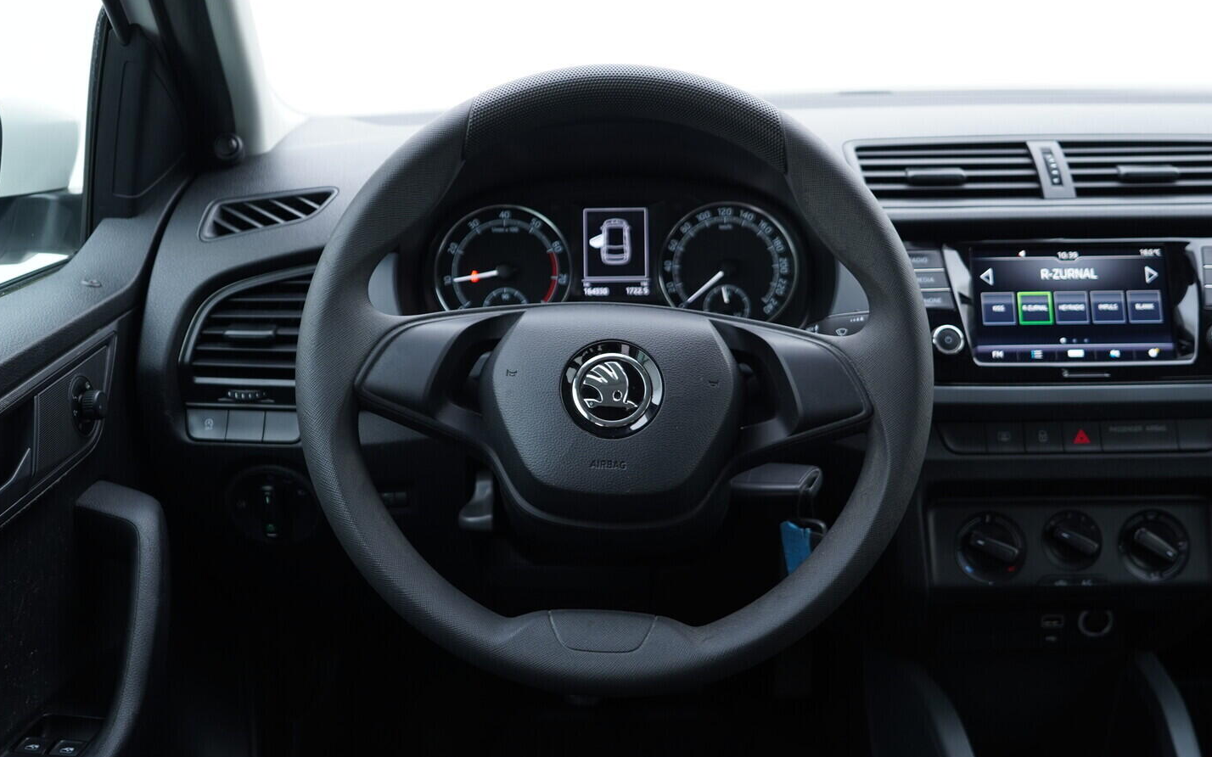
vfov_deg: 34.4
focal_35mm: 37
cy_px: 390
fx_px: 1222
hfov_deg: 52.8
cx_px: 602
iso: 200
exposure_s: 1/40
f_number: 2.8
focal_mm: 24
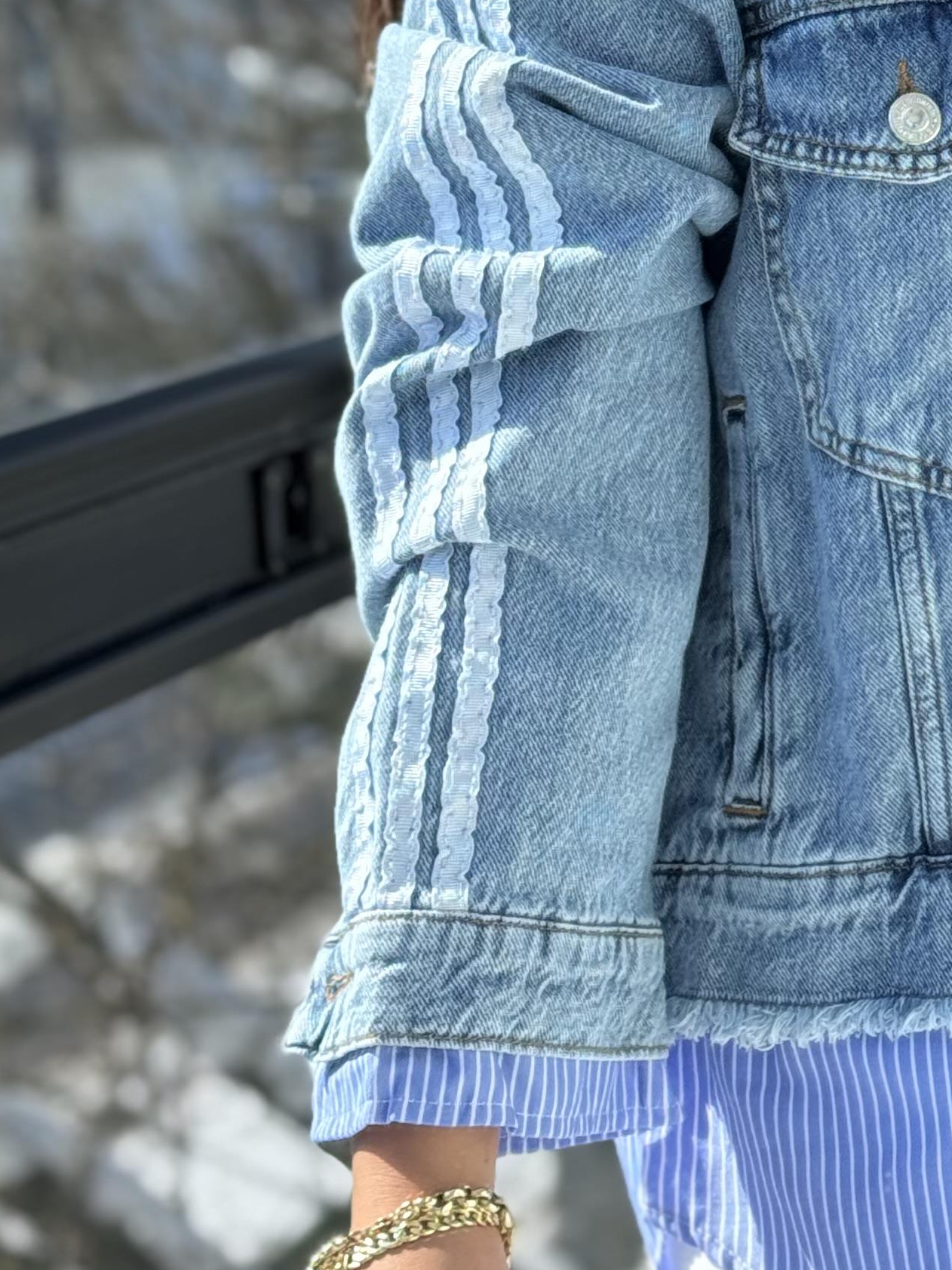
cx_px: 1114
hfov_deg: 12.6
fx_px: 4217
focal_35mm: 115
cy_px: 188
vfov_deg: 16.9
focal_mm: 6.76
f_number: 1.78
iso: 64
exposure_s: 1/715
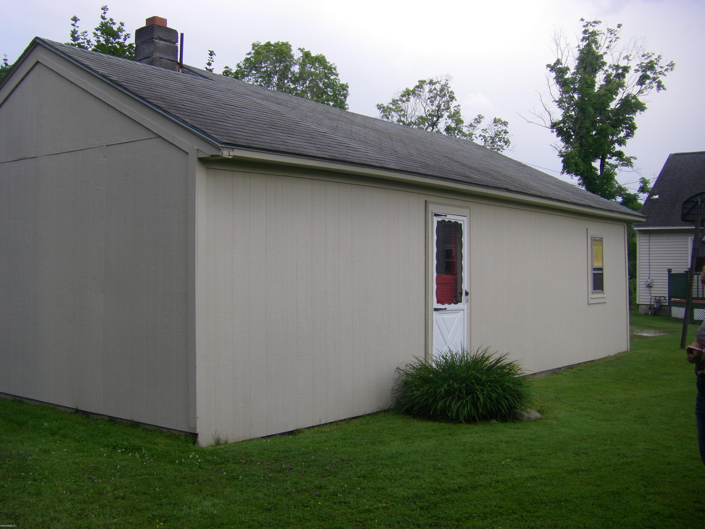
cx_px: 357
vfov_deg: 36.8
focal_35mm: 39
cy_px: 271
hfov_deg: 47.9
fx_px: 794
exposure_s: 1/125
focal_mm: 6.3
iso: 64
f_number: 3.5
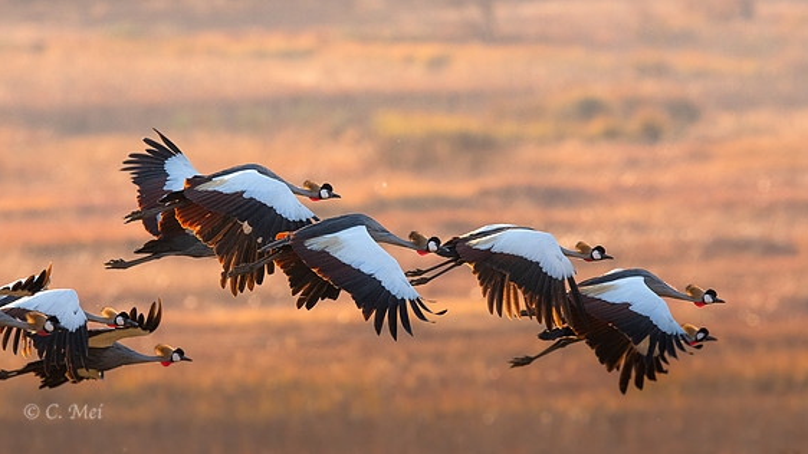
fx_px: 22323
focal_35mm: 1042
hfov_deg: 2.1
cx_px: 385
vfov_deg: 1.2
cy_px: 186
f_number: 6.3
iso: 800
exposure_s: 1/1250
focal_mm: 600
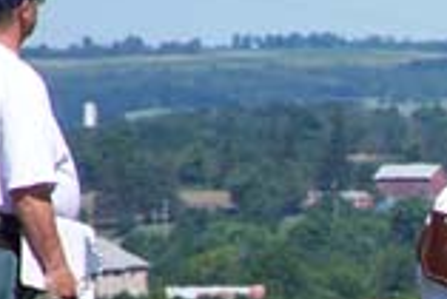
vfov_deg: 1.1
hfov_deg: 1.6
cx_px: 632
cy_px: 332
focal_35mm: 1259
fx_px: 15647
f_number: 5
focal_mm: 63
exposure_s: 1/750
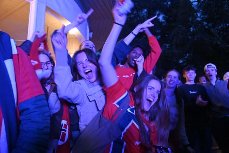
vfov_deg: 43.5
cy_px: 76
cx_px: 114
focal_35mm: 30
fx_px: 191
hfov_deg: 62.0
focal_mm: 30
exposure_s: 1/50
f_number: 4
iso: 12800
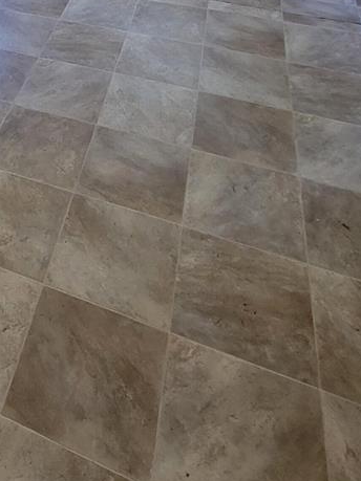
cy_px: 34
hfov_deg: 36.6
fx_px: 473
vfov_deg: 47.5
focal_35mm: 34
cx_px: -17
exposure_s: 1/60
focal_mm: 2.2
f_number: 2.2
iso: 200
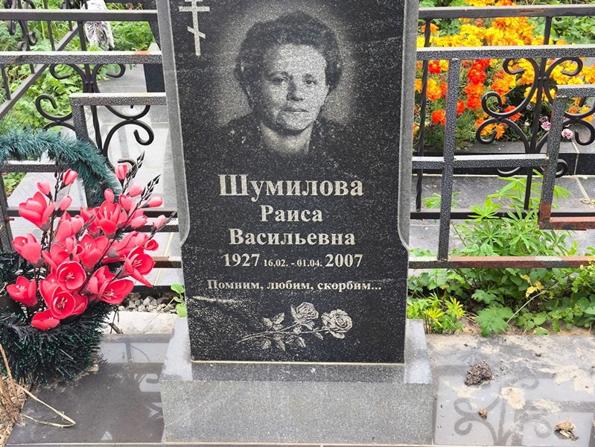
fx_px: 860
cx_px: 298
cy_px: 224
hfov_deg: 38.2
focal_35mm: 50
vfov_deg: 29.1
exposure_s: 1/120
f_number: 1.7
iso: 80
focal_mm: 4.71
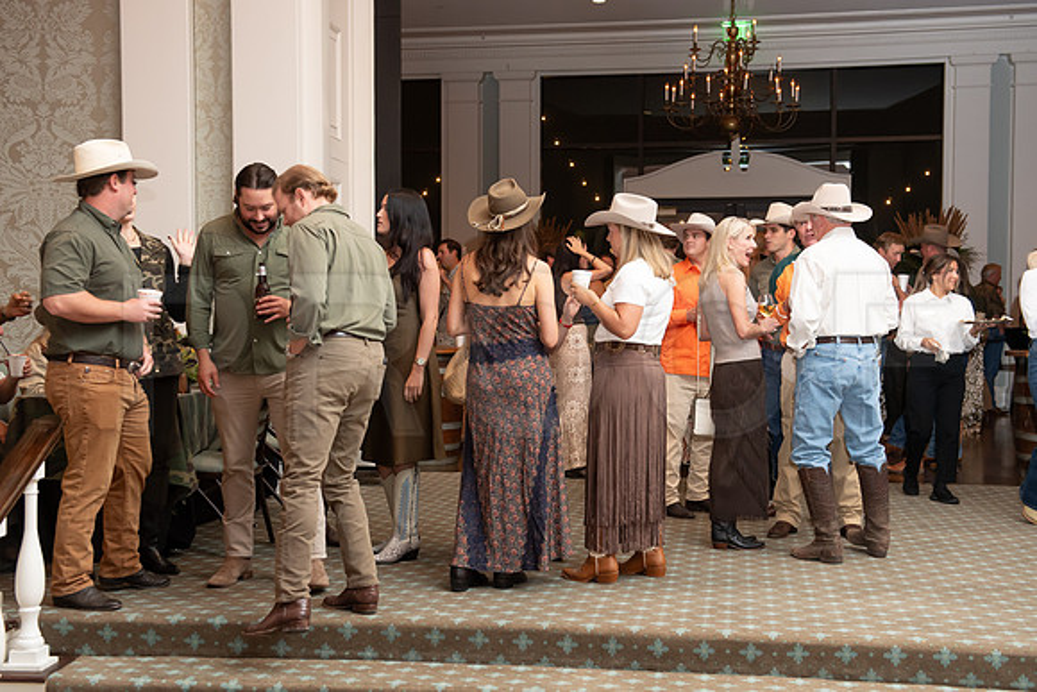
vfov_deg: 27.2
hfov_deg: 39.8
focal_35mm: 50
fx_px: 1431
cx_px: 518
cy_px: 346
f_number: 5
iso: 3200
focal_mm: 48
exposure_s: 1/80
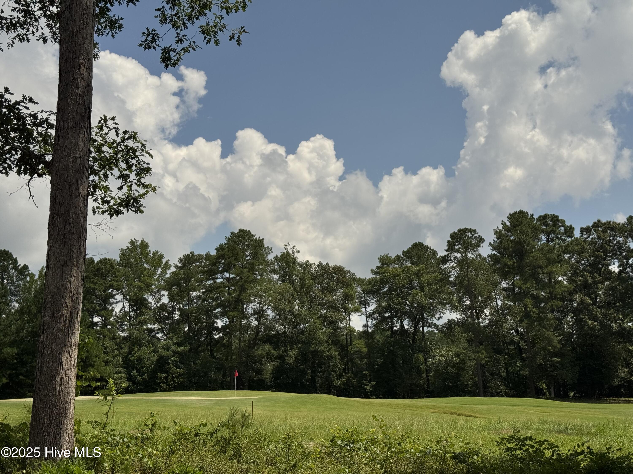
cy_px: 237
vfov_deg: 30.3
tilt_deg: +10.3
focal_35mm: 48
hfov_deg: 39.7
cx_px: 316
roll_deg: +1.1
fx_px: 878
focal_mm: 6.76
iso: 64
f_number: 1.78
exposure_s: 1/10526
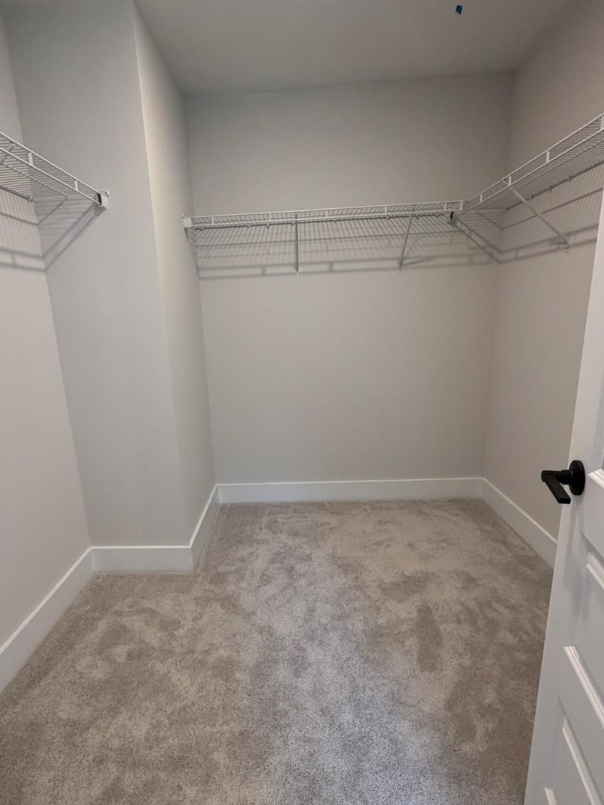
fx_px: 465
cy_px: 444
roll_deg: +3.2
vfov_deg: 81.5
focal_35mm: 20
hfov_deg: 65.8
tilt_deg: -15.6
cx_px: 269
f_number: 2.2
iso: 250
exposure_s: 1/120
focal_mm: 2.22
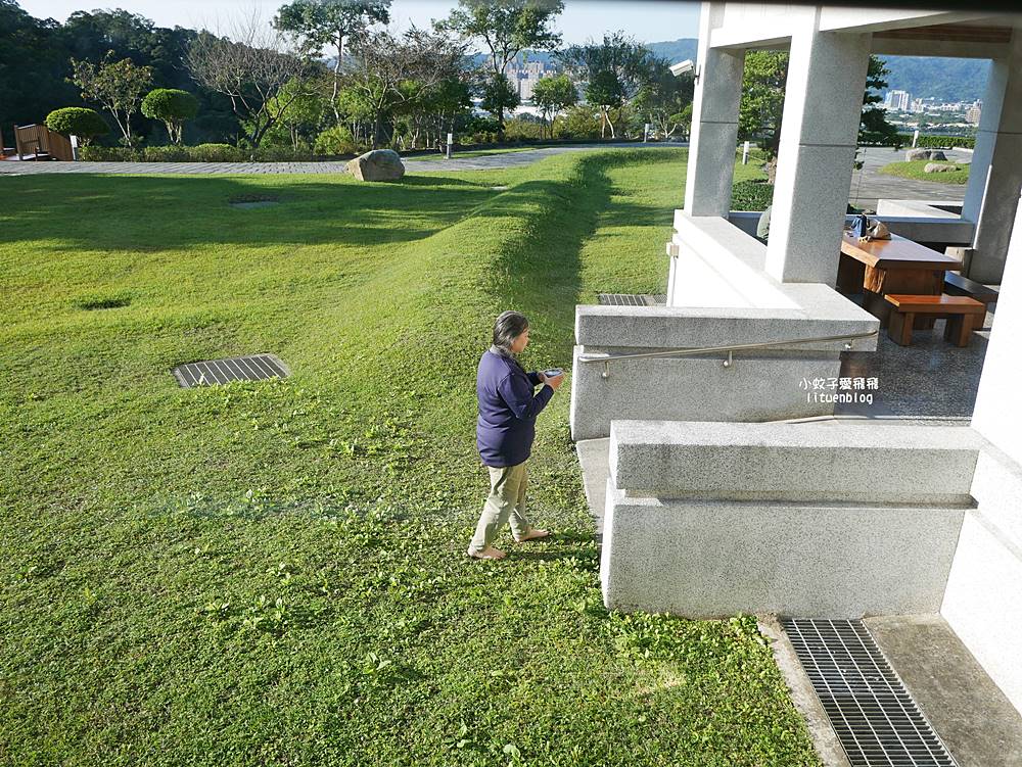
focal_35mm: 28
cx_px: 511
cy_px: 384
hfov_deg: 63.4
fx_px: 827
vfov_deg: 49.8
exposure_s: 1/800
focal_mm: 14
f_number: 3.5
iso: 200
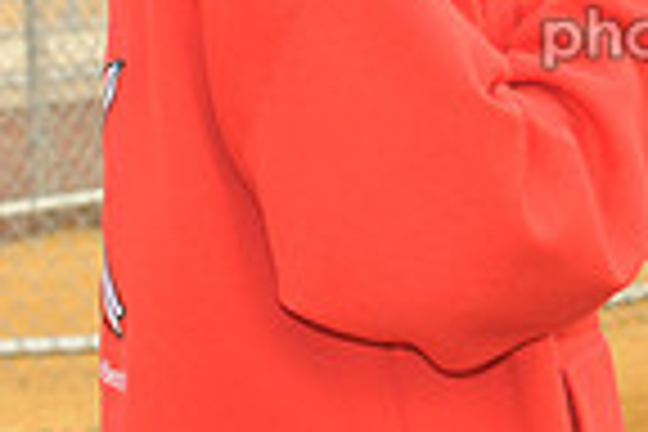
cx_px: 999
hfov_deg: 7.2
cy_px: -130
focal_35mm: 282
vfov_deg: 4.9
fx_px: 5076
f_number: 8
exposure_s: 1/250
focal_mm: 70
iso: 400
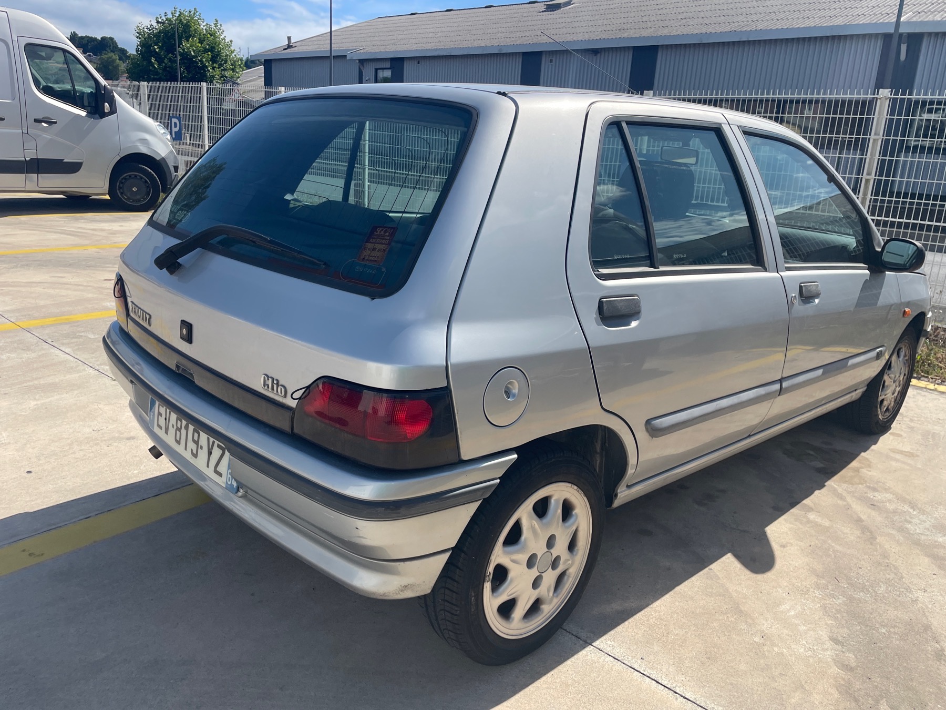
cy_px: 355
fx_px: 711
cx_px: 473
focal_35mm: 26
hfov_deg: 67.3
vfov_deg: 53.1
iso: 32
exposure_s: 1/3300
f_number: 1.6
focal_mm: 4.2
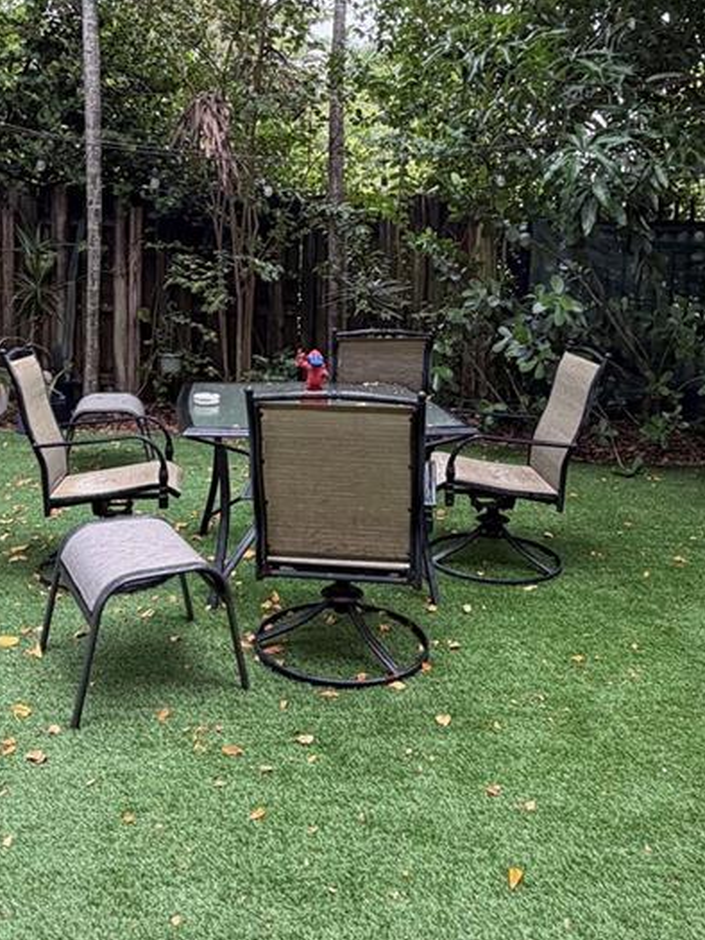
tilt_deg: -6.4
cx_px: 283
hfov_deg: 44.0
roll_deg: -1.4
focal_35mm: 32
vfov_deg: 55.8
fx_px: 869
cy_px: 324
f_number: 2.2
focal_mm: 2.22
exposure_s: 1/121
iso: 100
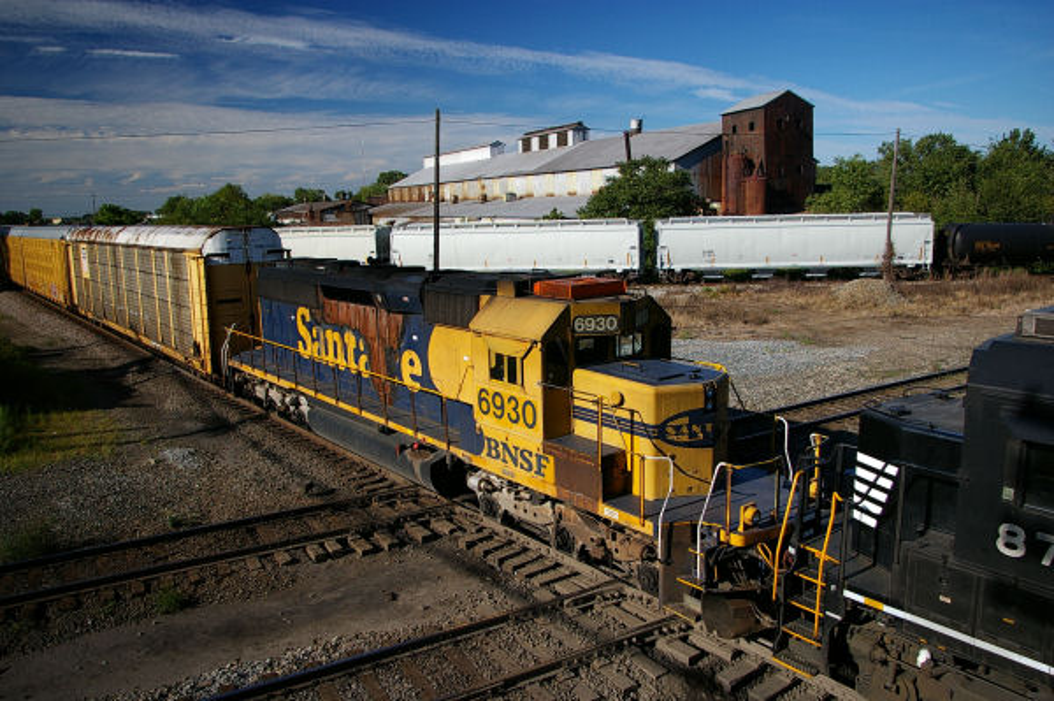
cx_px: 527
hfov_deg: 67.4
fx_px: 790
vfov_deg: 47.9
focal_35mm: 27
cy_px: 350
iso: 200
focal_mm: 18
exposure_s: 1/500
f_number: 4
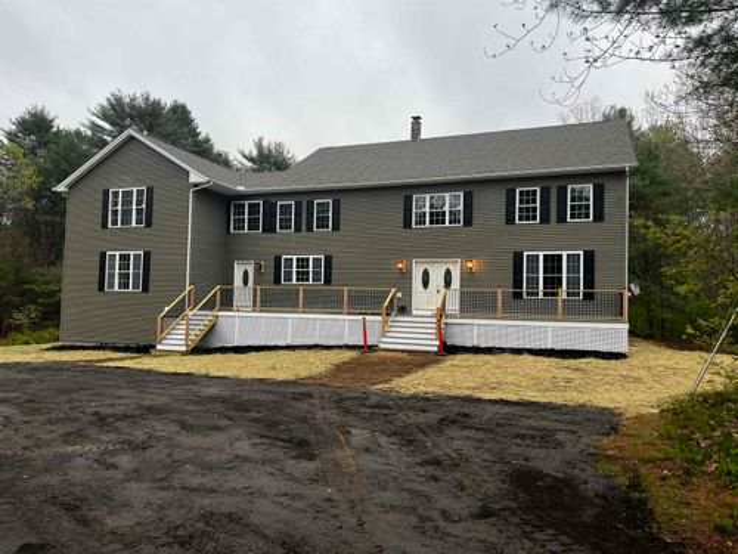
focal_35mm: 26
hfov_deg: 67.3
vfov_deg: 53.1
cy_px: 277
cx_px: 369
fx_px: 554
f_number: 1.5
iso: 40
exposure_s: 1/184
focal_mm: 5.7
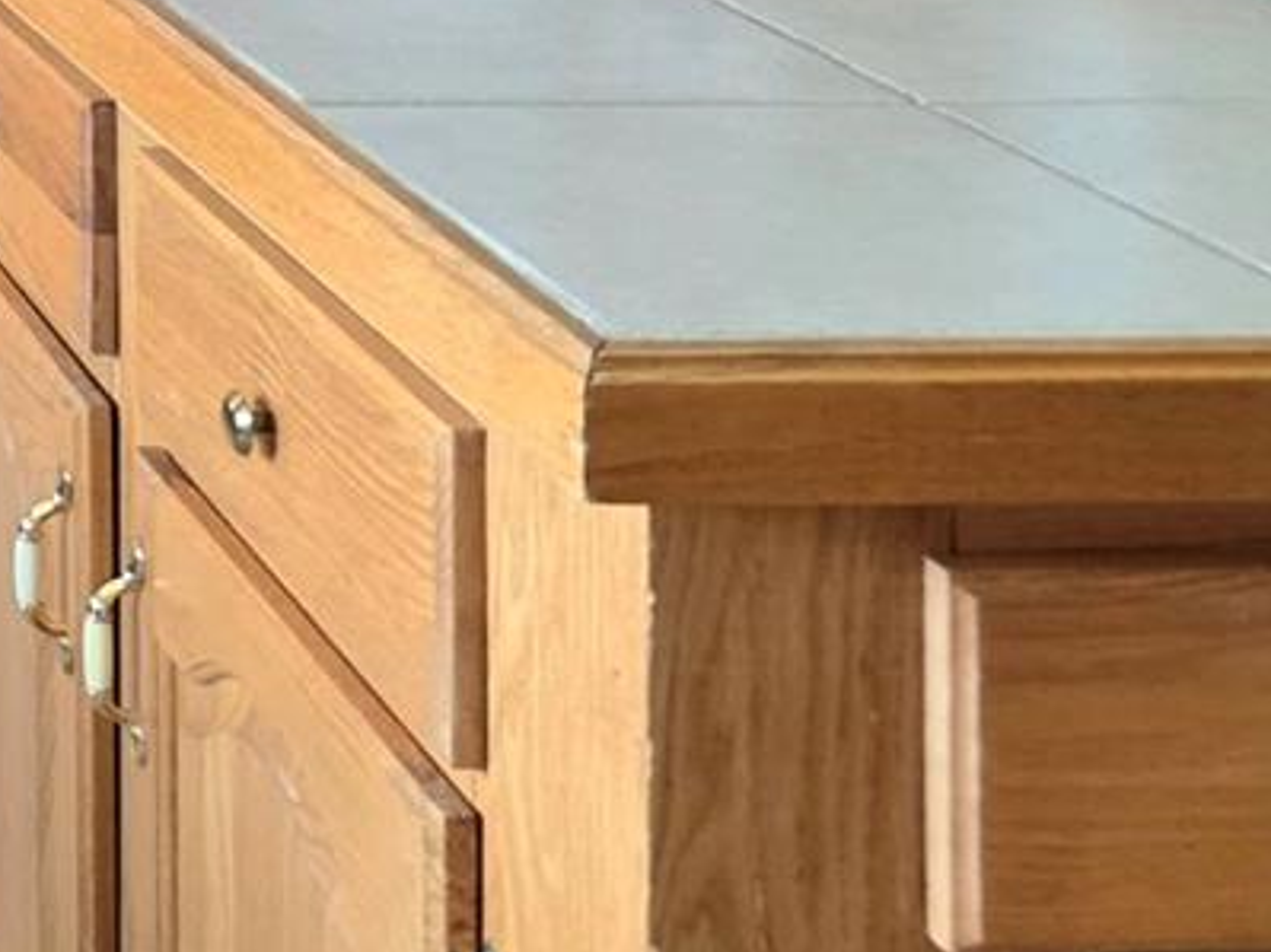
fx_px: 3047
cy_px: -713
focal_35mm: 83
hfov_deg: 18.7
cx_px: -965
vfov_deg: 15.5
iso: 125
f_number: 1.7
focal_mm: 6.3
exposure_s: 1/120
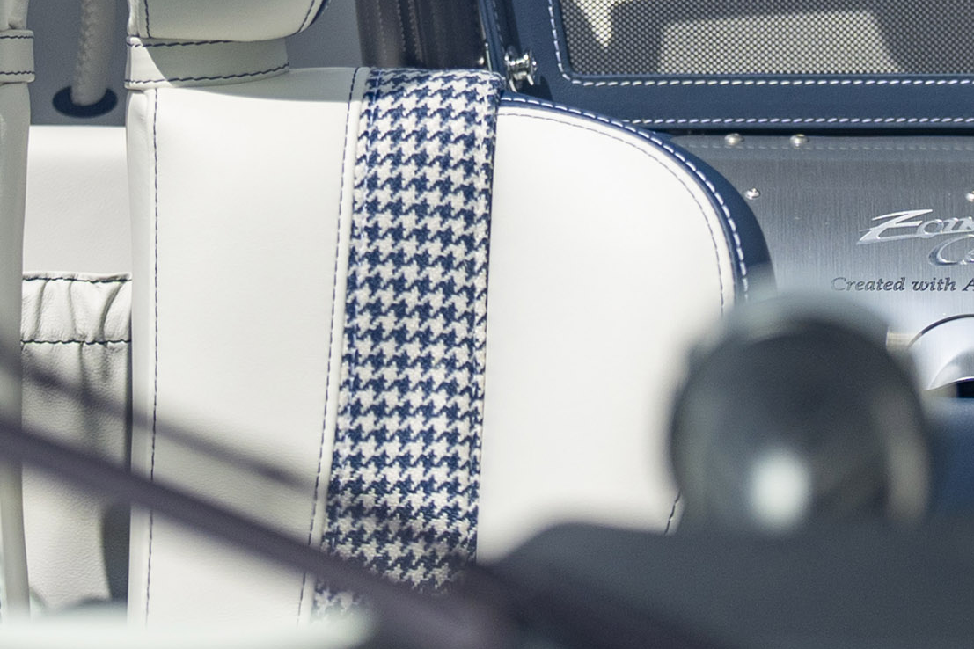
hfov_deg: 3.5
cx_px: 989
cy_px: -109
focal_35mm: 591
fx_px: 15989
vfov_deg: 2.3
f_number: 1.8
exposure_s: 1/5000
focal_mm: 135
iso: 250
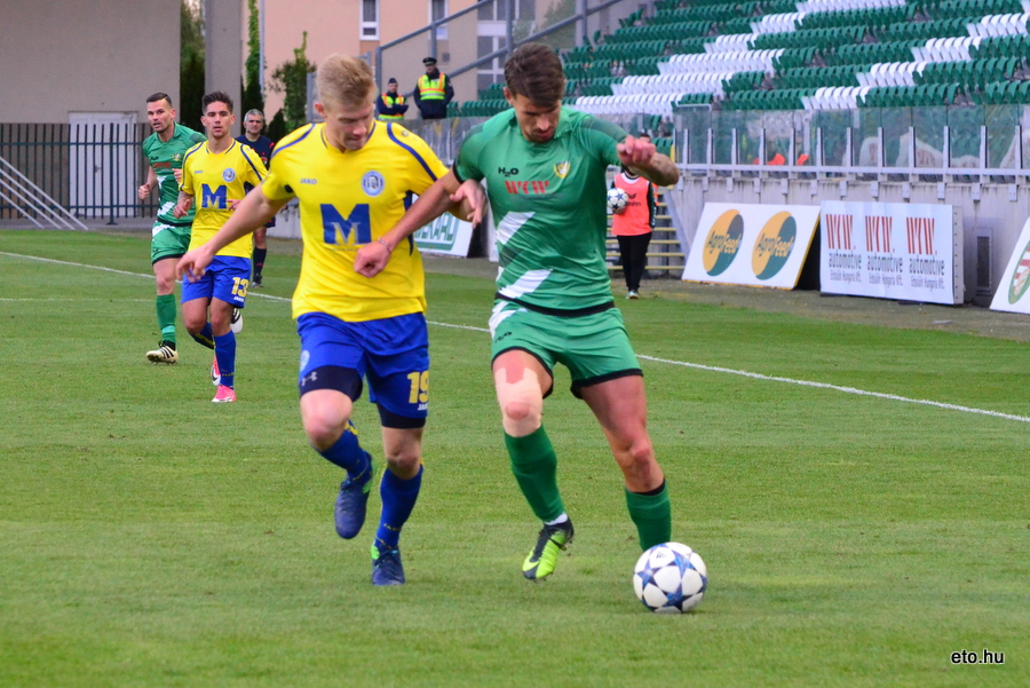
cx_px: 515
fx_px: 4723
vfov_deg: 8.3
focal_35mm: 165
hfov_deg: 12.4
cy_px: 344
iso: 3200
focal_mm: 110
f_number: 5.6
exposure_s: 1/640
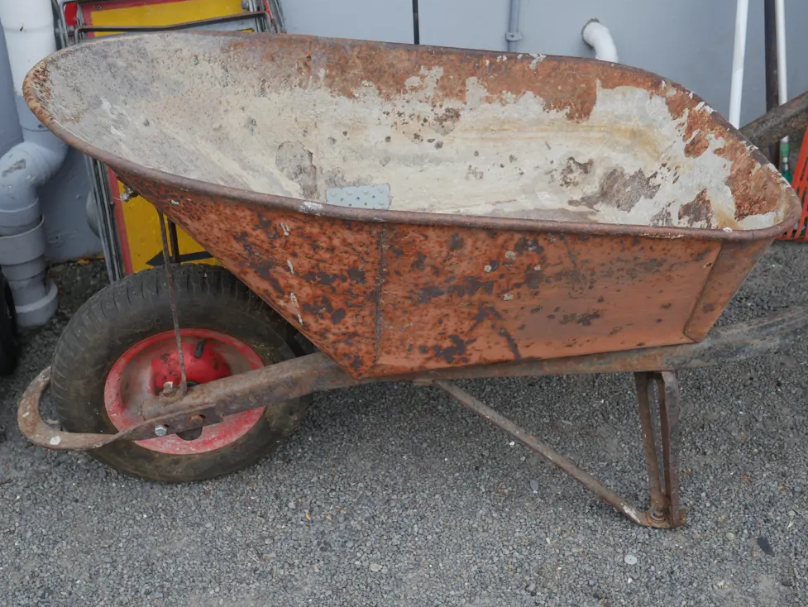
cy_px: 292
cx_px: 410
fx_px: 1028
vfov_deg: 32.9
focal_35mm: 44
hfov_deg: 42.9
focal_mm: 21
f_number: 4.6
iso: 200
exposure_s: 1/125
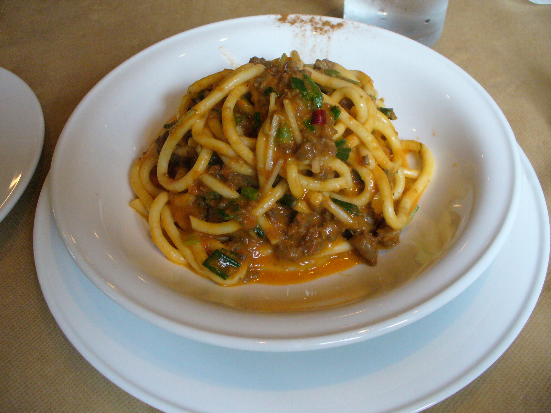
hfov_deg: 50.1
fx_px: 589
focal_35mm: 37
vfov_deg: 38.7
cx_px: 276
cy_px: 206
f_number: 2.8
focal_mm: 6.1
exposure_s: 1/320
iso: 400
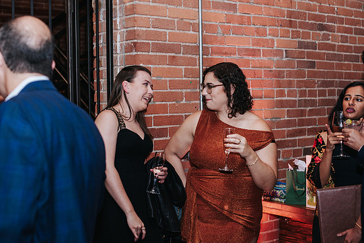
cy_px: 112
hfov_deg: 35.3
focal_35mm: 56
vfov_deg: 24.0
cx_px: 200
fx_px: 571
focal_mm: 50
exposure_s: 1/200
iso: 800
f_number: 3.2
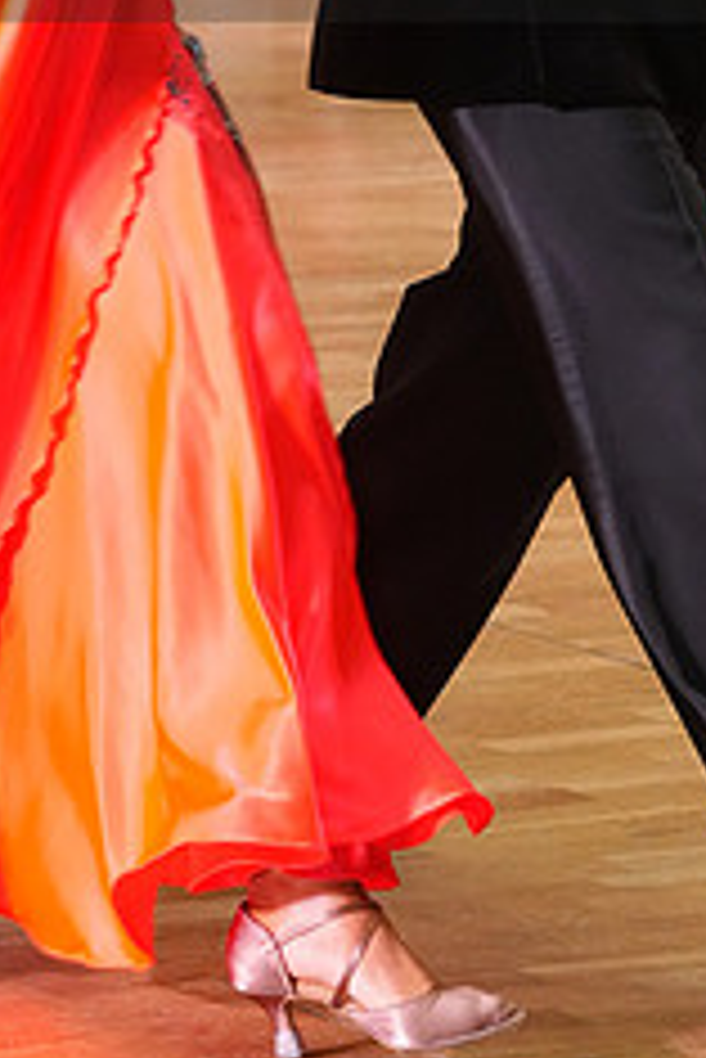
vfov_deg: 7.8
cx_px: 272
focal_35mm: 262
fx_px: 7695
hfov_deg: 5.3
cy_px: -126
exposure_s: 1/200
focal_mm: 106
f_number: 5
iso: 3200
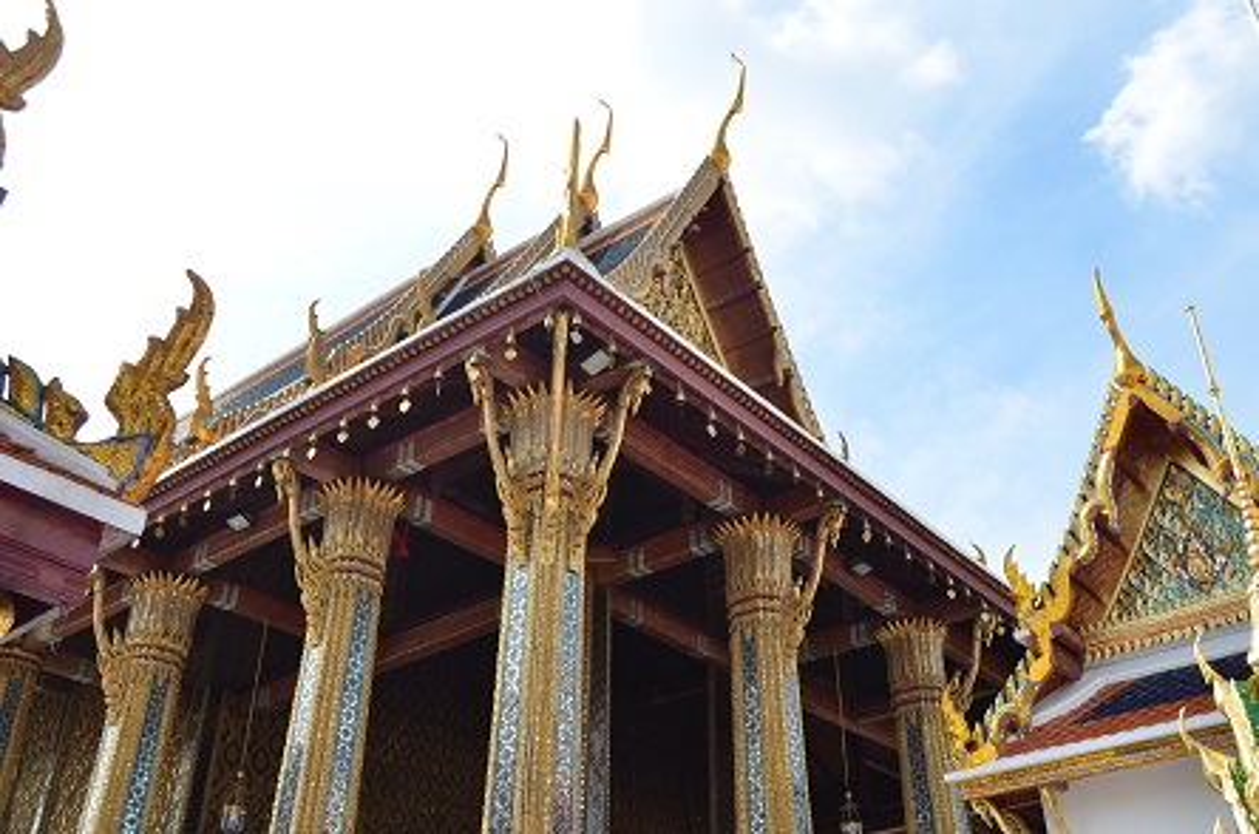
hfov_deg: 53.2
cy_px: 417
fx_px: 1256
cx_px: 630
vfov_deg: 36.7
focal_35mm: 36
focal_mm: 24
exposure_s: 1/250
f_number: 8
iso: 100
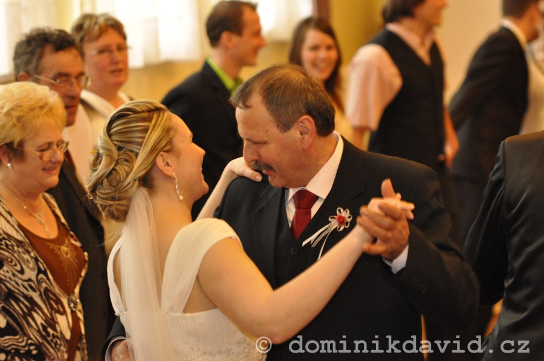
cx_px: 272
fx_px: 2083
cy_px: 180
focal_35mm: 138
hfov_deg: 14.9
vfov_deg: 9.9
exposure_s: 1/80
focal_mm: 92
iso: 3200
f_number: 2.8
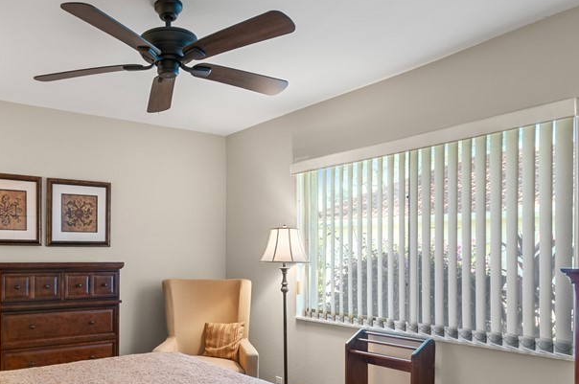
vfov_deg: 46.4
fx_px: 434
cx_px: 167
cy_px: 278
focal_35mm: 27
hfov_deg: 64.6
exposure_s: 1.3
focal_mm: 10
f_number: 8
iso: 200
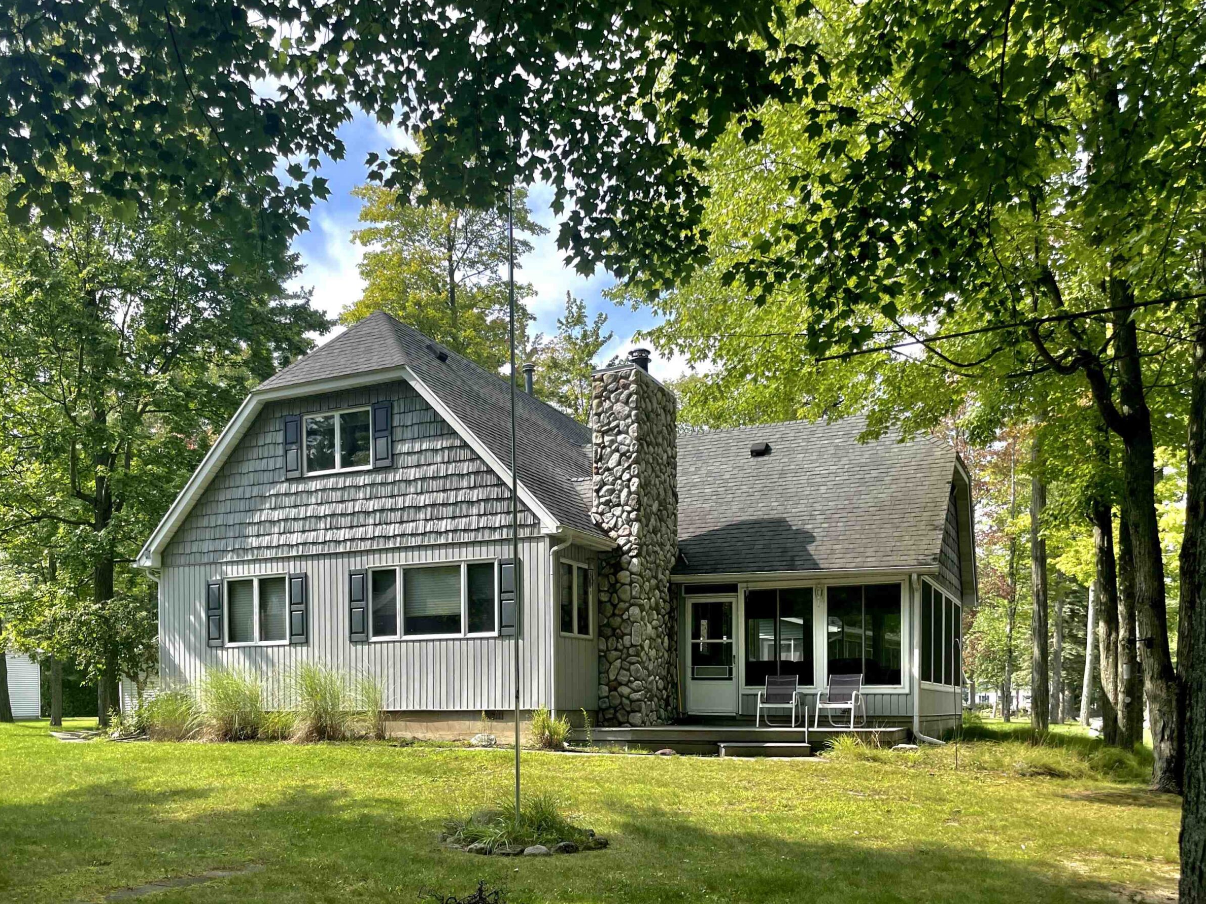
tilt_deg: +12.2
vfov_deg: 49.7
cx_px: 583
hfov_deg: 63.4
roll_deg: +1.3
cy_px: 486
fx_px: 975
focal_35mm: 28
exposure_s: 1/1033
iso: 32
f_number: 1.6
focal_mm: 4.2
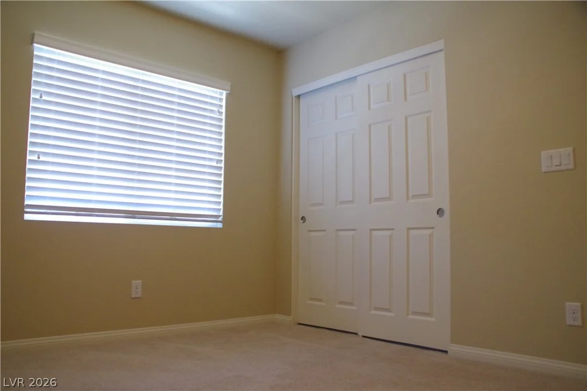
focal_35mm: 27
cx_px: 294
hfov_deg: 67.4
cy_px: 196
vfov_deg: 47.9
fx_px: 440
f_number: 5.6
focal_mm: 18
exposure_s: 1/40
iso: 3200
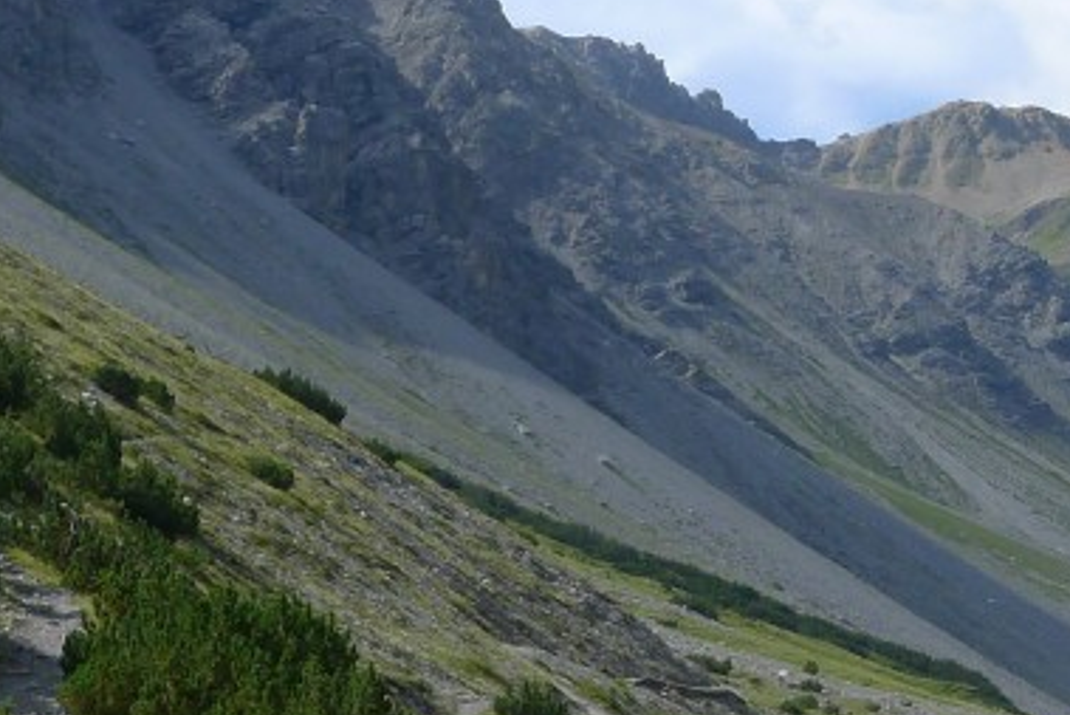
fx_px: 4698
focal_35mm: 158
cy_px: 707
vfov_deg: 8.6
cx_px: 1365
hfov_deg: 12.6
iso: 80
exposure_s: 1/500
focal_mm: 10.7
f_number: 4
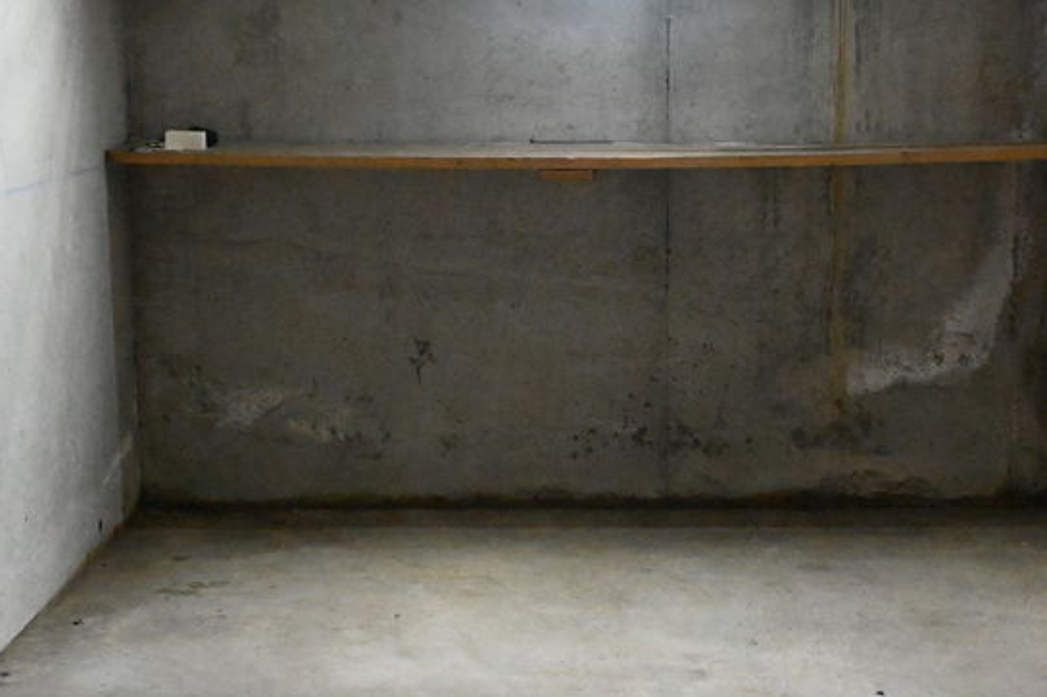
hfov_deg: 30.5
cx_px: 584
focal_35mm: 66
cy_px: 378
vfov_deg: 20.6
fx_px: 1919
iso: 10000
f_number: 2.8
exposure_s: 1/60
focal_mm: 24
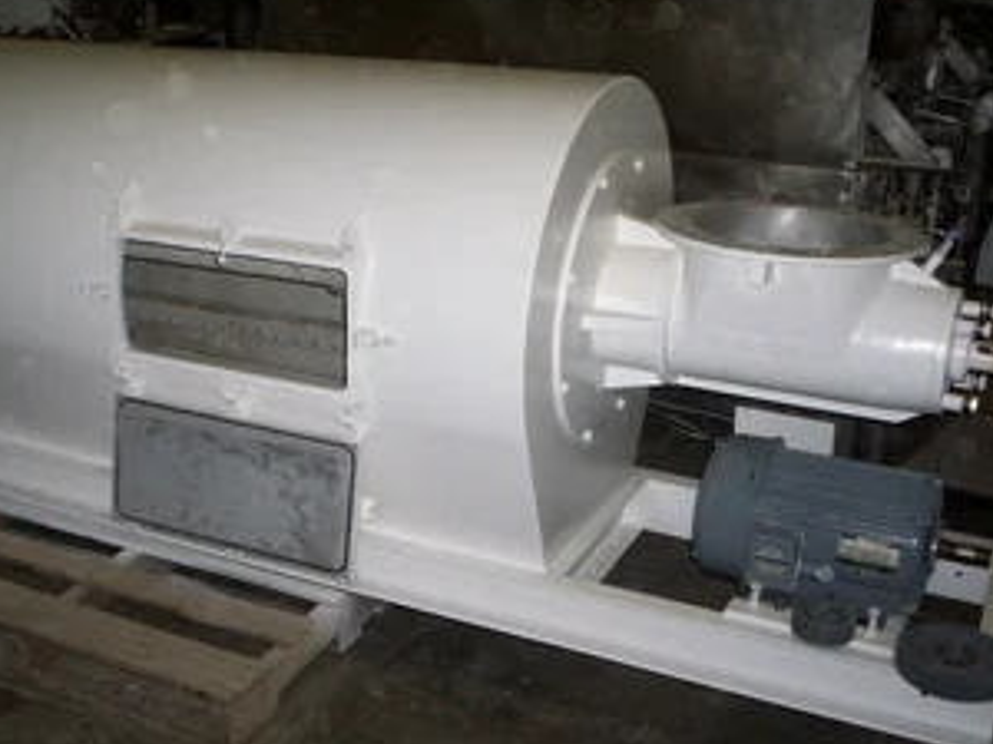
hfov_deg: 39.3
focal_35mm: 48
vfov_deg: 30.3
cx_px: 357
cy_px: 341
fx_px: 1377
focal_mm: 5.9
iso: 140
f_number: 4.5
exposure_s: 1/64
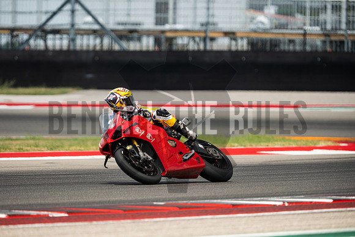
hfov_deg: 4.9
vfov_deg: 3.3
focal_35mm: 420
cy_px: 118
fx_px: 4142
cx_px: 178
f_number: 2.8
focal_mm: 280
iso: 250
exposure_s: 1/1600
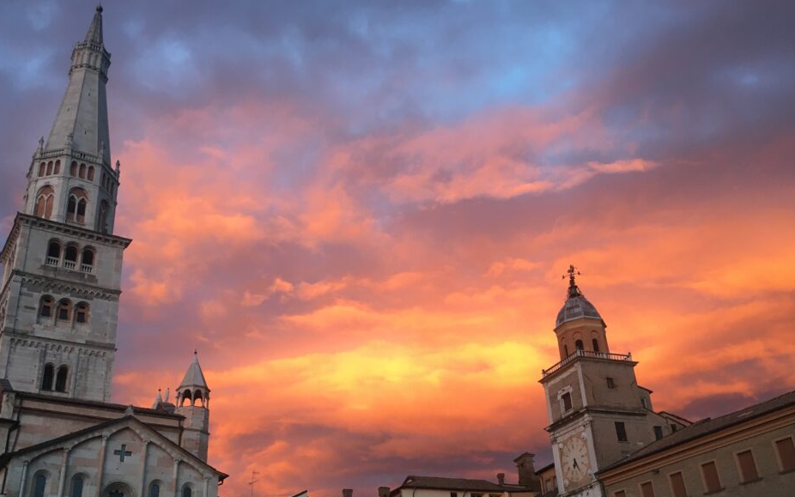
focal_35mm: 34
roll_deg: +4.3
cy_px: 307
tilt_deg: +26.2
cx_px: 408
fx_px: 737
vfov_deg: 37.1
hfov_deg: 56.7
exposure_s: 1/33
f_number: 2.2
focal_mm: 4.15
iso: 50
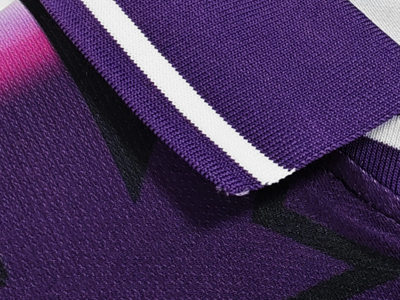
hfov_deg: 28.5
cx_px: 435
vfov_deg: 22.1
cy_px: -48
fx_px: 716
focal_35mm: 62
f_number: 2.2
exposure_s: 1/50
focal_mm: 2.59
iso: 75
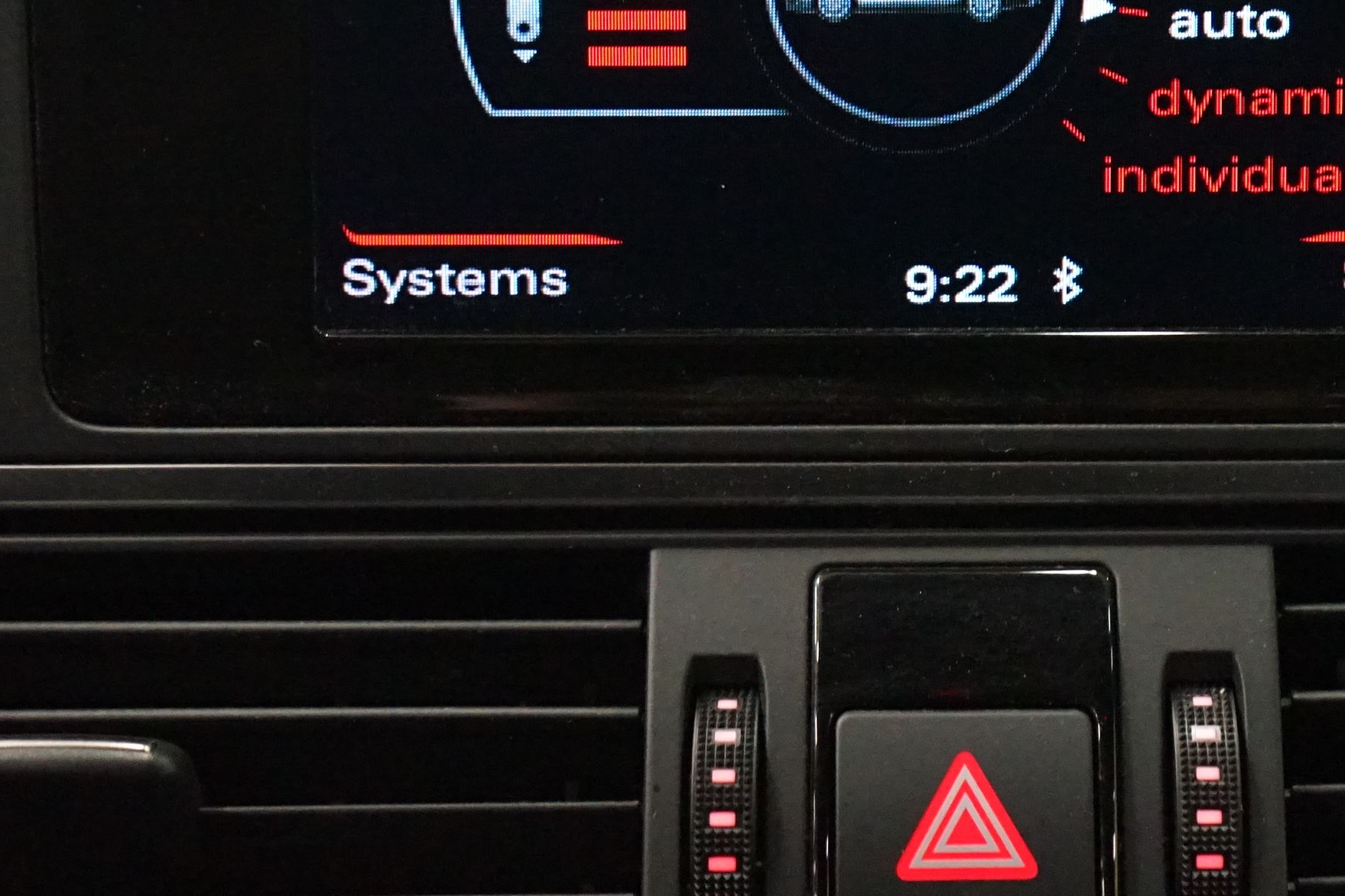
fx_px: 3511
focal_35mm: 94
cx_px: 928
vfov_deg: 14.4
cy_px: 50
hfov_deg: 21.6
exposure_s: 1/30
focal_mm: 42
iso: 6400
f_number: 4.5
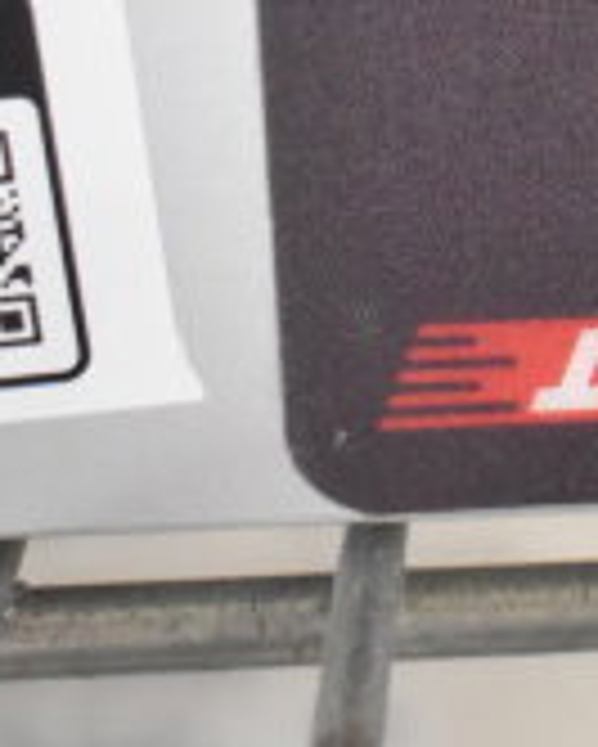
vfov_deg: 10.3
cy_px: -56
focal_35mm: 186
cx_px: 1286
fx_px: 4111
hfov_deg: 7.9
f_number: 4.8
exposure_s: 1/60
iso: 4500
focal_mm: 36
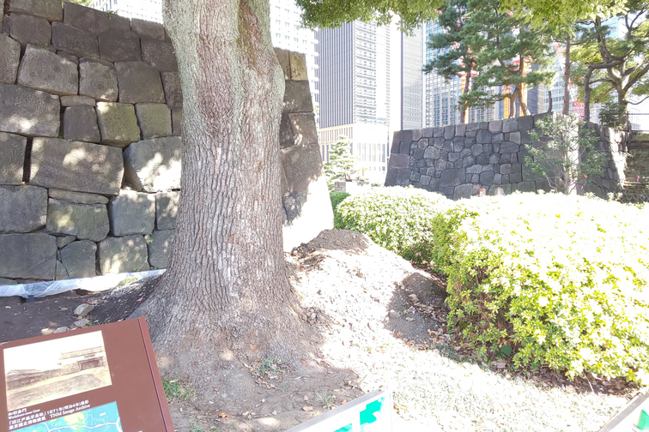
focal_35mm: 22
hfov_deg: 78.6
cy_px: 190
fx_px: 397
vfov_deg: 57.1
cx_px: 332
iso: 60
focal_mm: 3.45
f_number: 1.94
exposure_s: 1/100
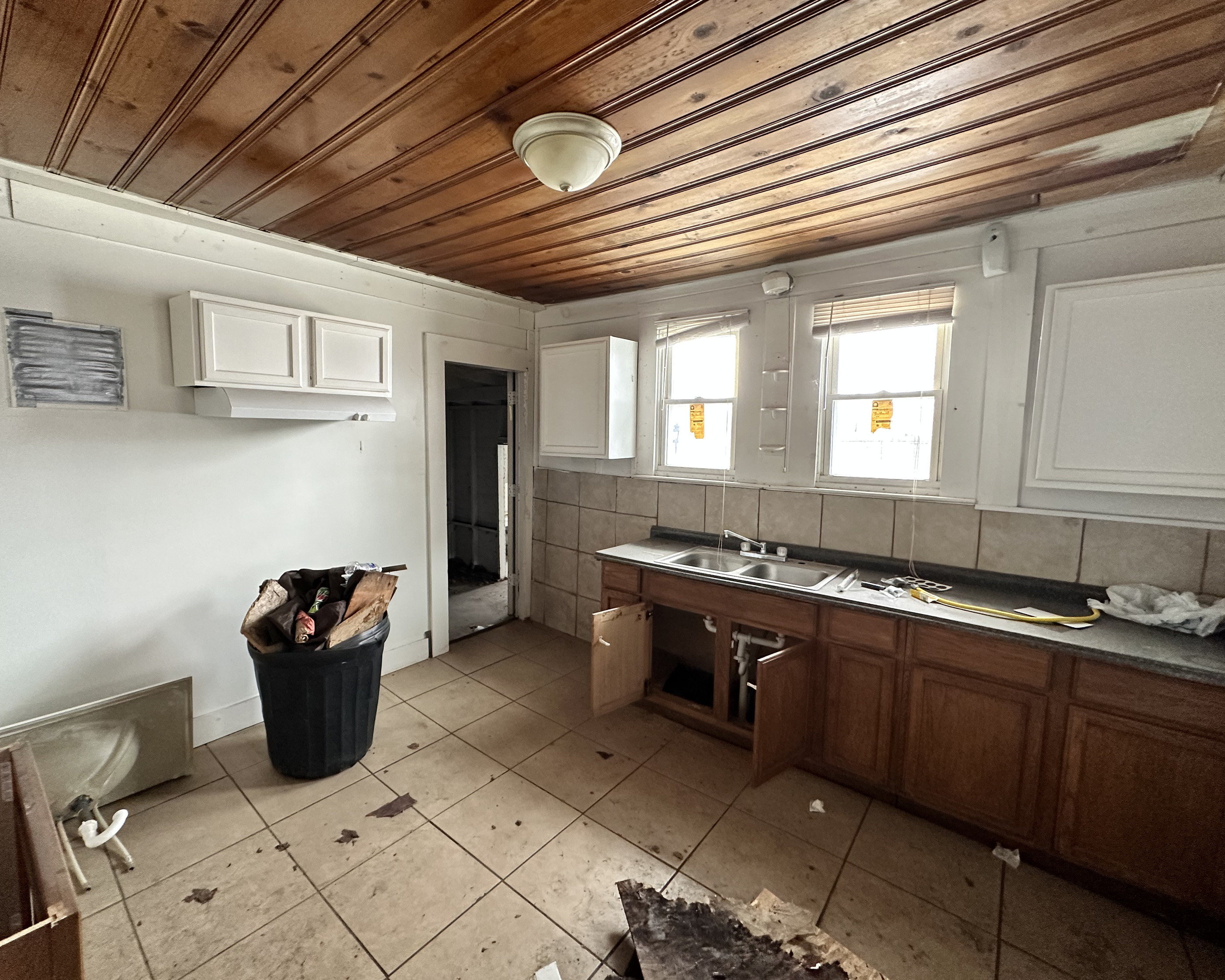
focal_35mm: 15
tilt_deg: -6.4
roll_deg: -0.4
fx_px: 544
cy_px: 488
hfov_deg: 96.7
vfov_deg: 84.0
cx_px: 573
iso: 400
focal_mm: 2.22
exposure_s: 1/60
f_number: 2.2
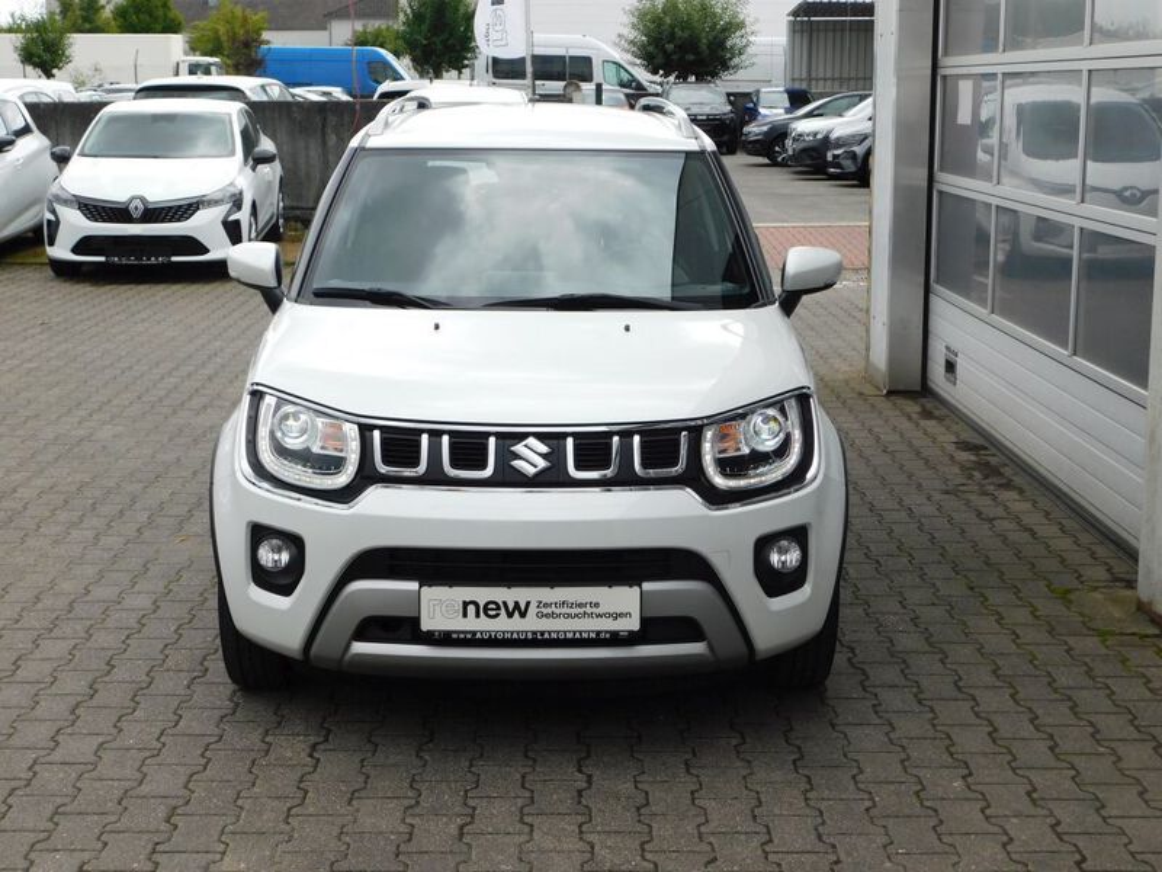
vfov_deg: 28.6
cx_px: 581
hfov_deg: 37.5
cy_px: 436
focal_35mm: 51
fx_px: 1712
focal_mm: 9
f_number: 3.8
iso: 125
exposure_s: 1/640
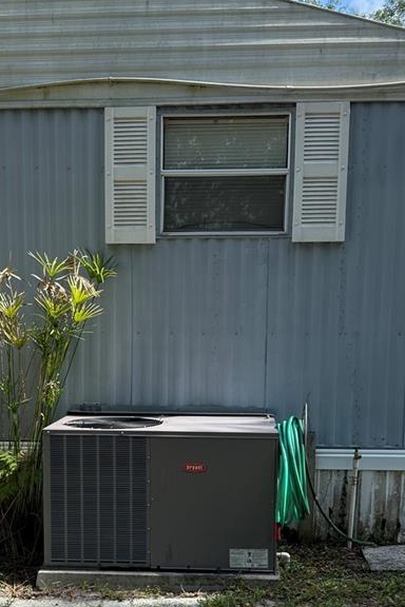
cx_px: 162
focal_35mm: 52
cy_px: 426
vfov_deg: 37.6
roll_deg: -0.9
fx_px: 877
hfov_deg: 25.9
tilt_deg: -7.5
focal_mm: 6.76
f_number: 1.78
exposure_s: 1/2053
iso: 100
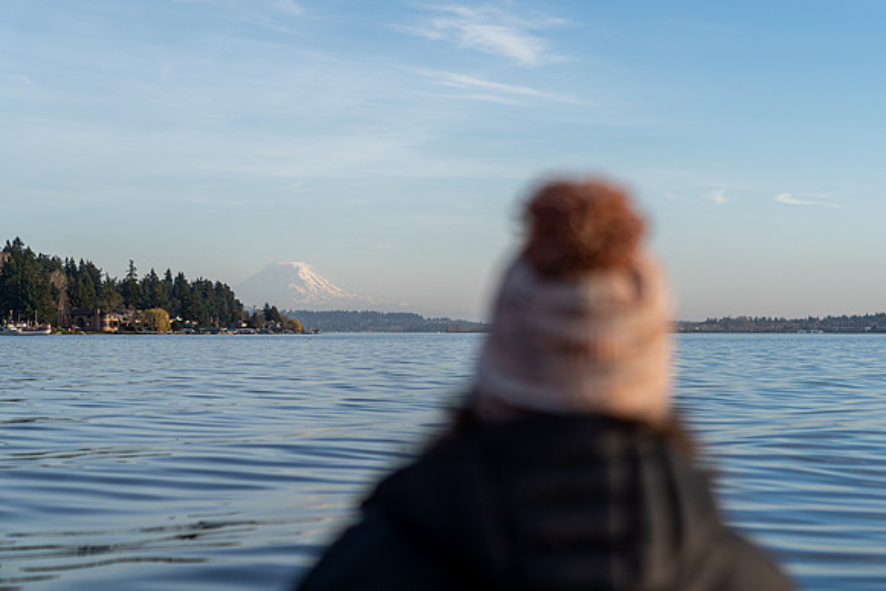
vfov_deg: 17.1
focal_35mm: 80
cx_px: 505
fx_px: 1964
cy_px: 254
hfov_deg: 25.4
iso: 100
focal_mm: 70
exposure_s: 1/800
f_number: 2.8
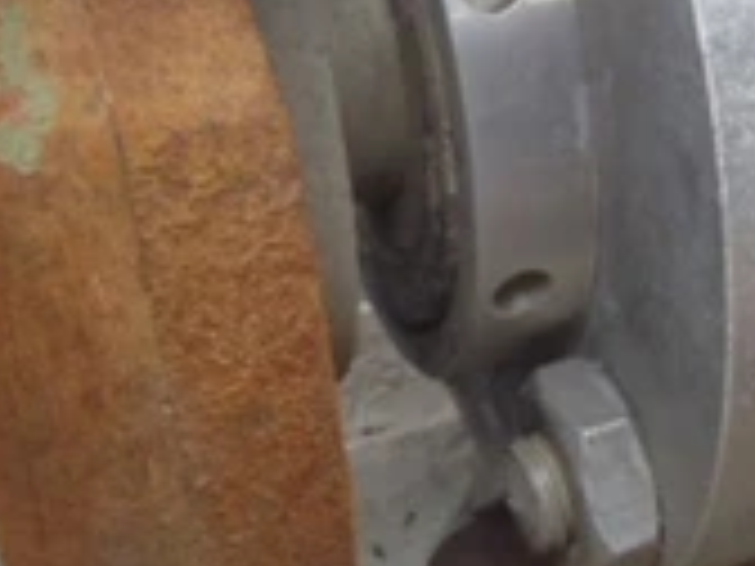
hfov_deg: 21.8
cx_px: 656
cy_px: 22
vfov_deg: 16.5
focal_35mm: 88
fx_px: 1919
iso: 320
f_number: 4.7
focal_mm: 6.64
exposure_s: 1/160
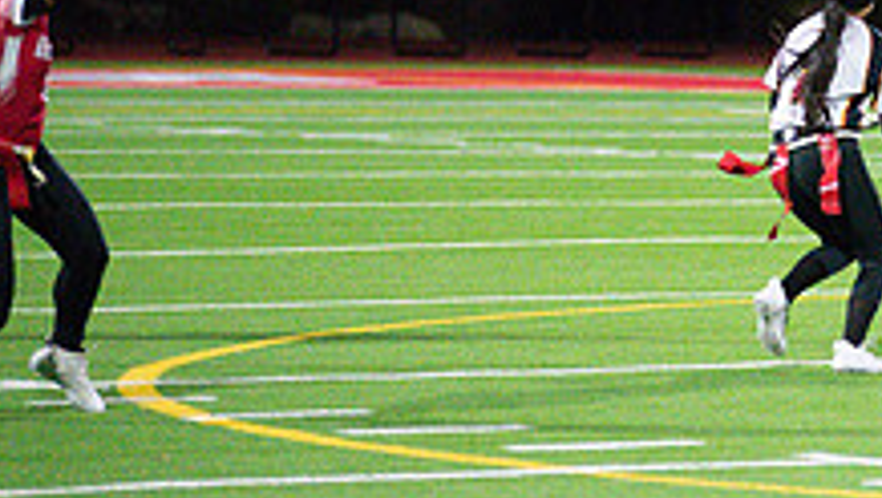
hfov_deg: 5.1
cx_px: 1109
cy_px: -30
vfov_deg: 2.9
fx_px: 9783
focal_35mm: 418
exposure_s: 1/2500
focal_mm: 150
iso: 20000
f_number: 2.8
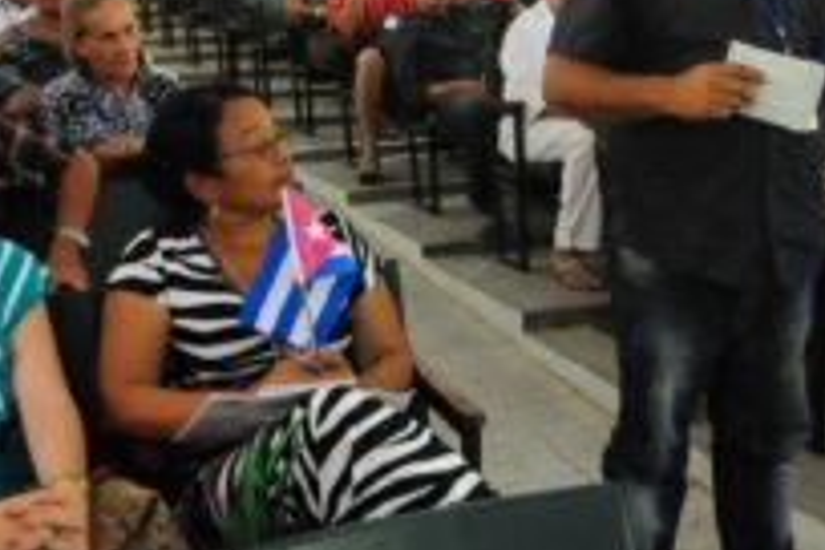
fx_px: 1512
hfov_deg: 30.1
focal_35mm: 66
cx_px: 594
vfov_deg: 20.5
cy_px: 162
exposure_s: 1/50
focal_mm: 22
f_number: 3.8
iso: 2500
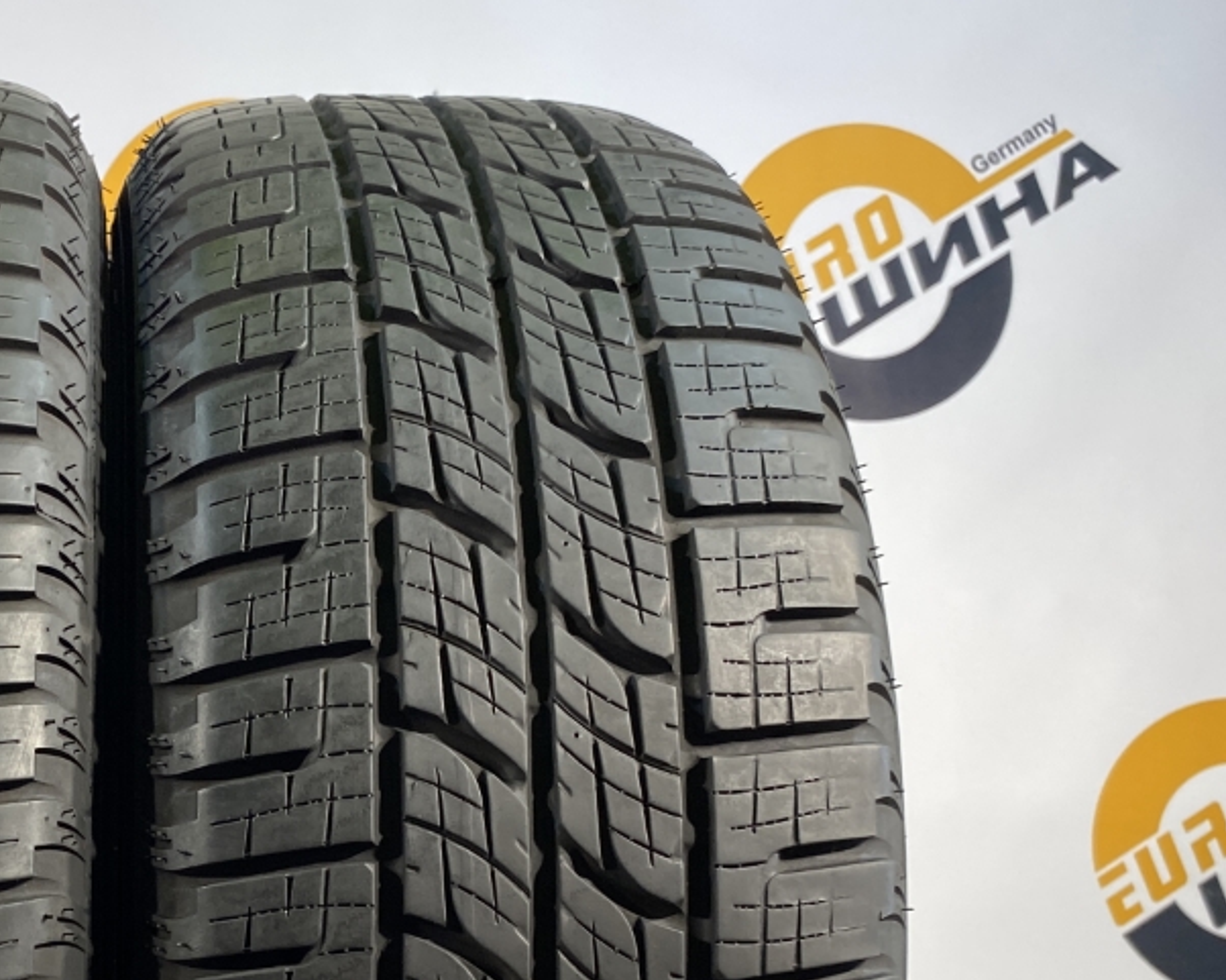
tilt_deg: +2.0
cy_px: 819
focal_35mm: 54
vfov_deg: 27.4
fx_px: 1958
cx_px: 102
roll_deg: -0.8
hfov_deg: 32.8
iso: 80
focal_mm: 4.25
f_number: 1.8
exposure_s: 1/100
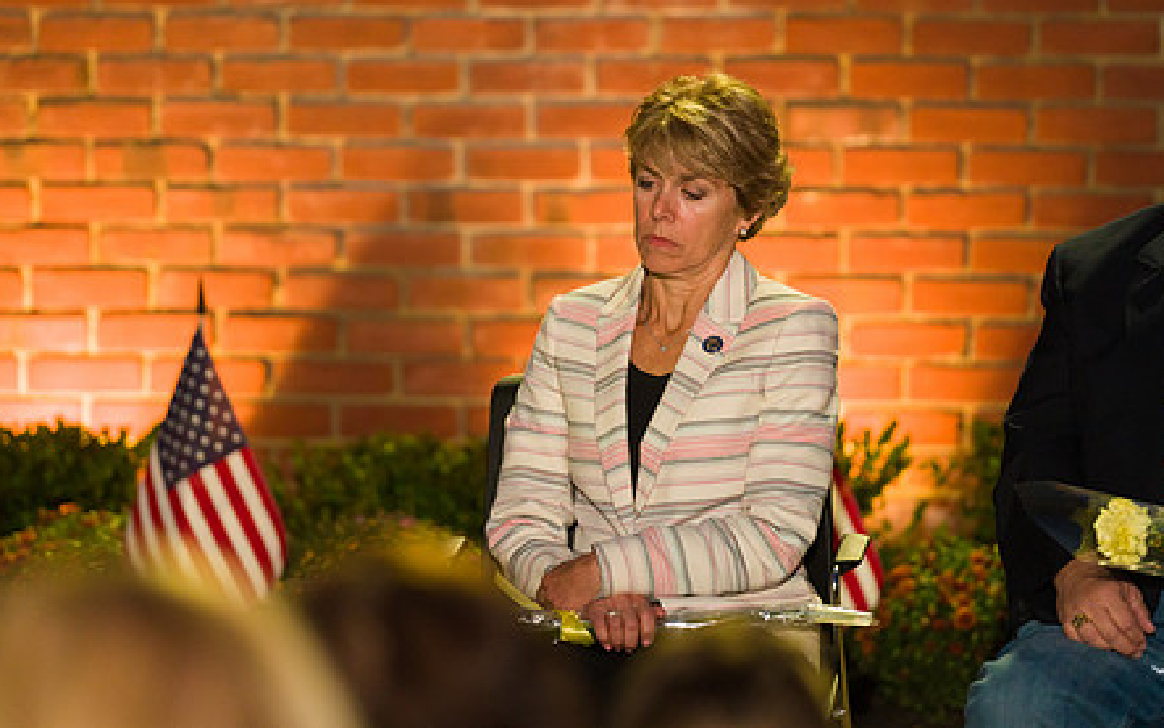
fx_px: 8471
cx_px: 641
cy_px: 223
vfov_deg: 4.9
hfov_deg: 7.9
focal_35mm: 267
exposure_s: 1/100
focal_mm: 200
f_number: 3.2
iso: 3200
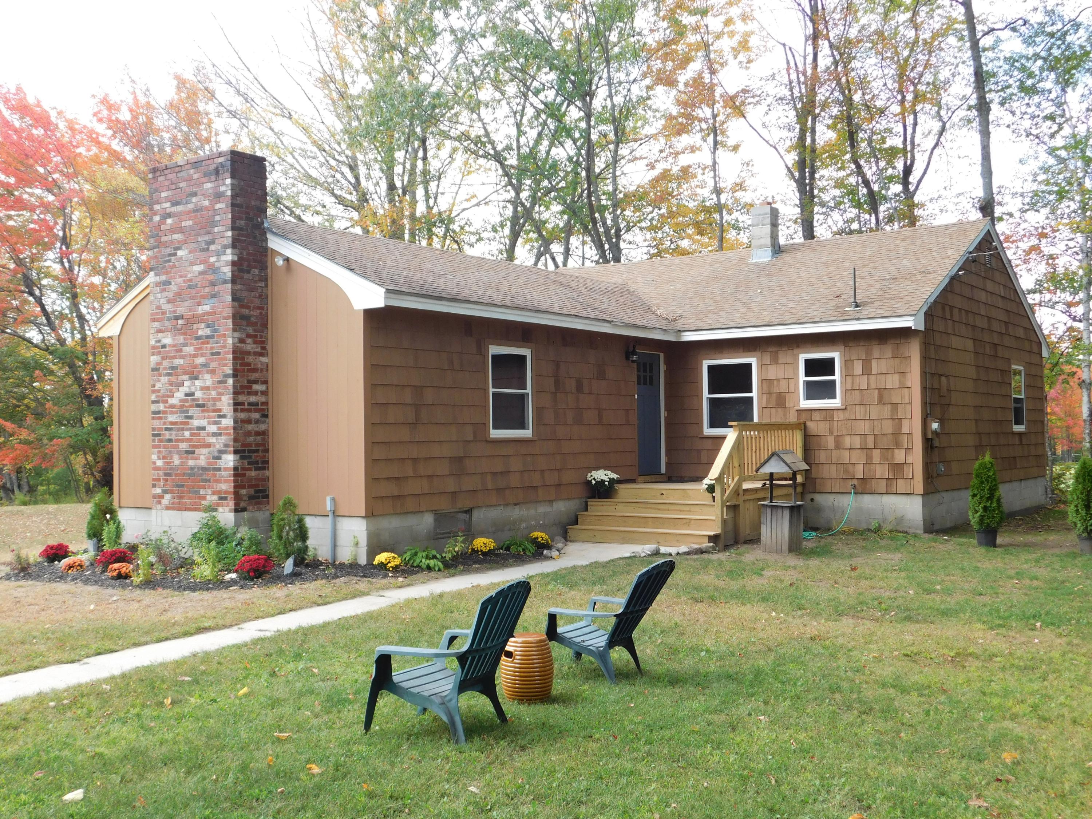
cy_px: 410
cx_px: 546
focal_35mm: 36
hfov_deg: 51.4
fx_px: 1136
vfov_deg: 39.7
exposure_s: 1/160
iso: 125
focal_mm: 6.3
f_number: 3.5
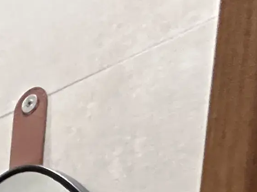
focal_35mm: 100
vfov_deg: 9.7
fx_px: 742
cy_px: 639
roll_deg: +1.2
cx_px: -367
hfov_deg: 13.7
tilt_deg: -10.1
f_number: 2.2
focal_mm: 2.22
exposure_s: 1/99
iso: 320
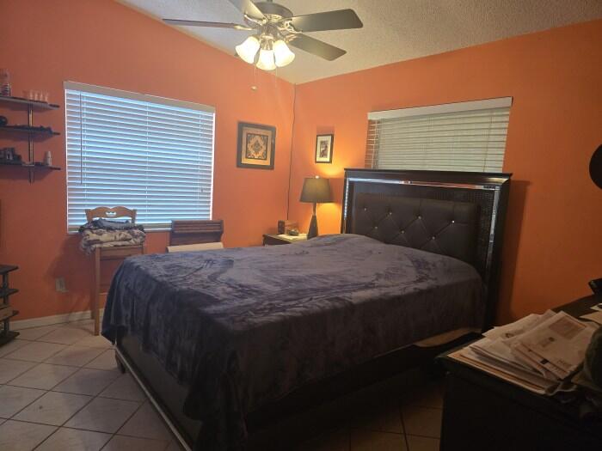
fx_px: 400
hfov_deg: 73.9
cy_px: 226
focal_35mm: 23
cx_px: 301
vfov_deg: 58.9
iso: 500
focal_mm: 6.3
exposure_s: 1/120
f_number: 1.7
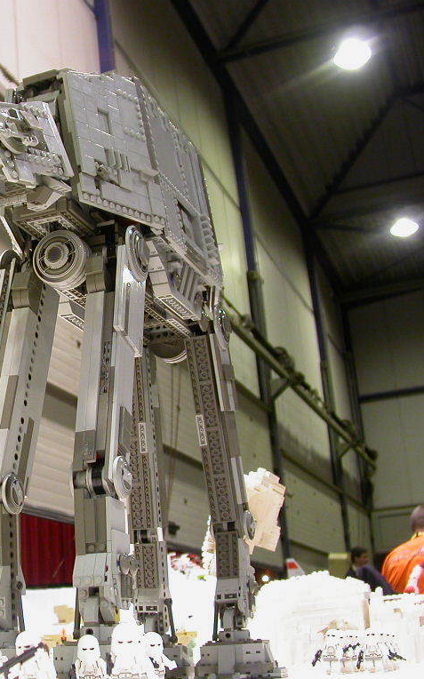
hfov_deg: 22.9
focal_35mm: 54
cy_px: 340
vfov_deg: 37.5
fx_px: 999
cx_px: -5
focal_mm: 7.85
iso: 100
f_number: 2.6
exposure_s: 1/7.6
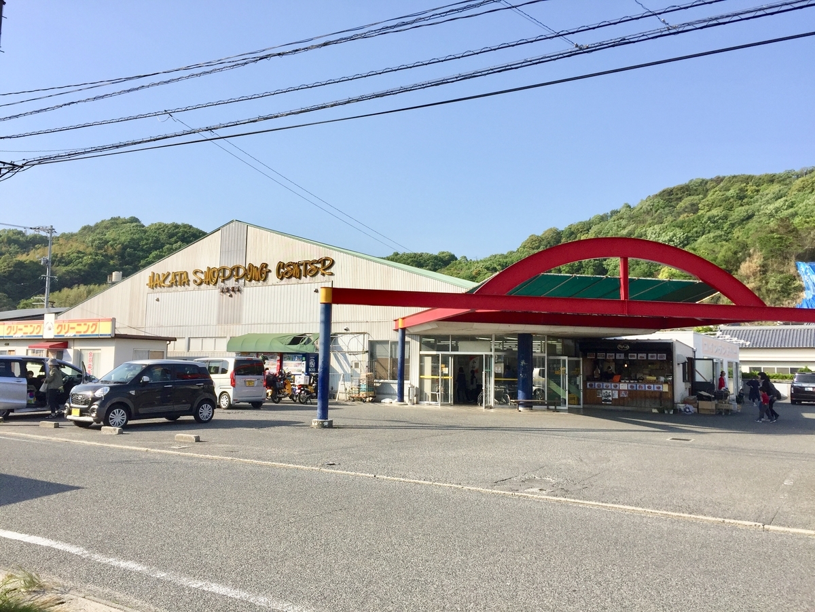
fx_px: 683
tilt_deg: +4.2
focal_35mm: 29
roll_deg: -1.7
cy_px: 306
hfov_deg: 61.7
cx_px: 408
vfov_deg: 48.2
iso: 32
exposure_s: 1/1799
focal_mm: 4.15
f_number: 2.2
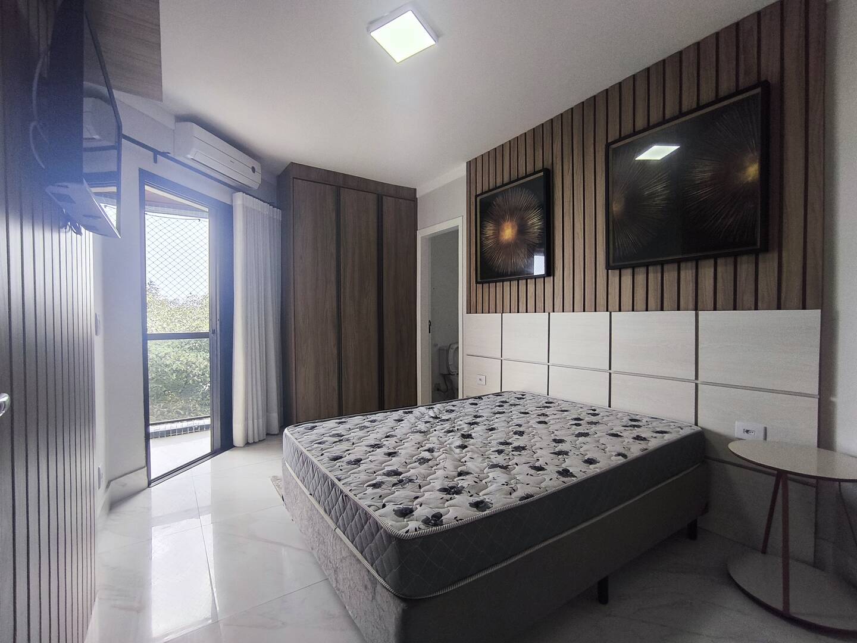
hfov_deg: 94.5
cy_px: 322
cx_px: 428
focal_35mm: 16
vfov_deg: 78.1
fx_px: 396
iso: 80
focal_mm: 1.65
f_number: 2.2
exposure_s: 1/120
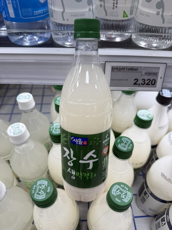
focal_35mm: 24
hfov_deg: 56.8
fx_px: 159
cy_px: 115
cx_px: 86
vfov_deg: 71.6
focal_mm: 6.76
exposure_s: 1/170
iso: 64
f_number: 1.78
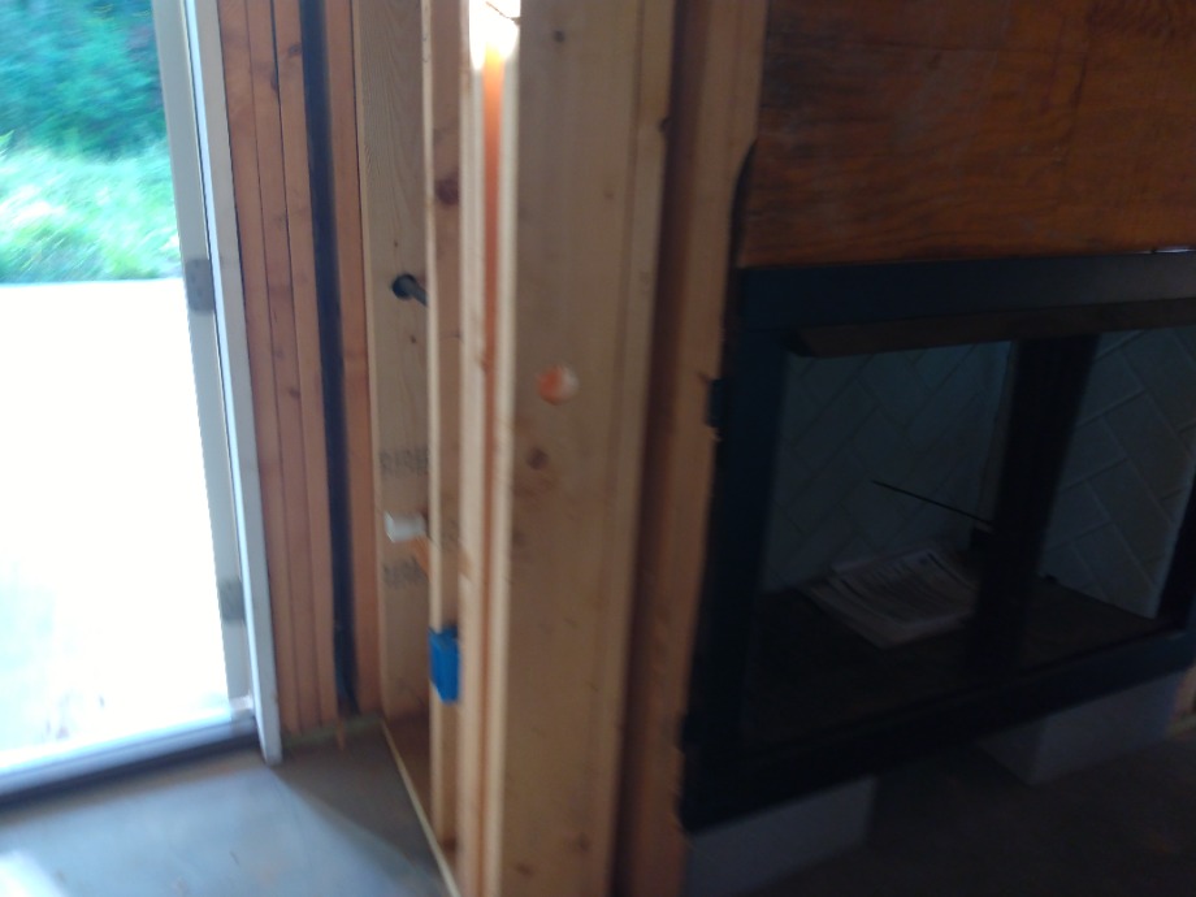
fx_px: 691
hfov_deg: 81.7
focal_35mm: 20
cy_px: 448
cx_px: 598
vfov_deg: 66.0
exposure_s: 1/30
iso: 157
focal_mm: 3.54
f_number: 2
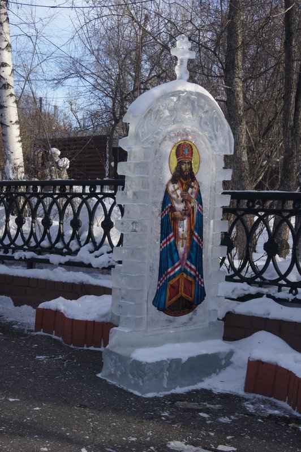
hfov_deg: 25.7
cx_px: 150
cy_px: 226
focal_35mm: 52
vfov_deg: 37.9
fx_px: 660
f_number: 10
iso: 200
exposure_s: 1/160
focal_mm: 35
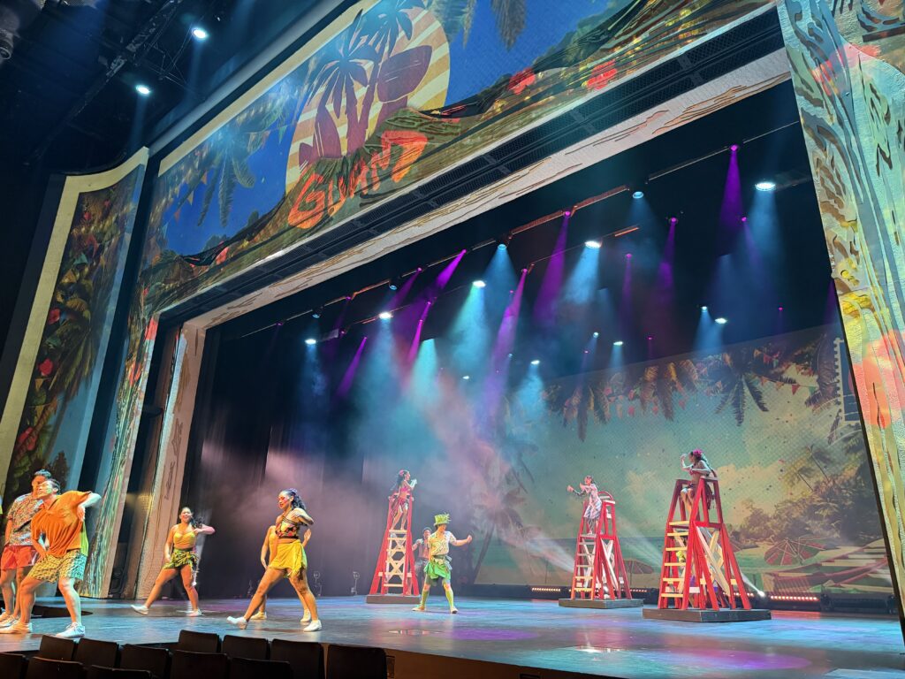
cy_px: 340
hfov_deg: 71.6
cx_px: 452
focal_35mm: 24
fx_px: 627
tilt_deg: +20.0
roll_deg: -1.2
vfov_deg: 56.8
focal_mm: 6.76
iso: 640
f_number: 1.78
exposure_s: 1/52
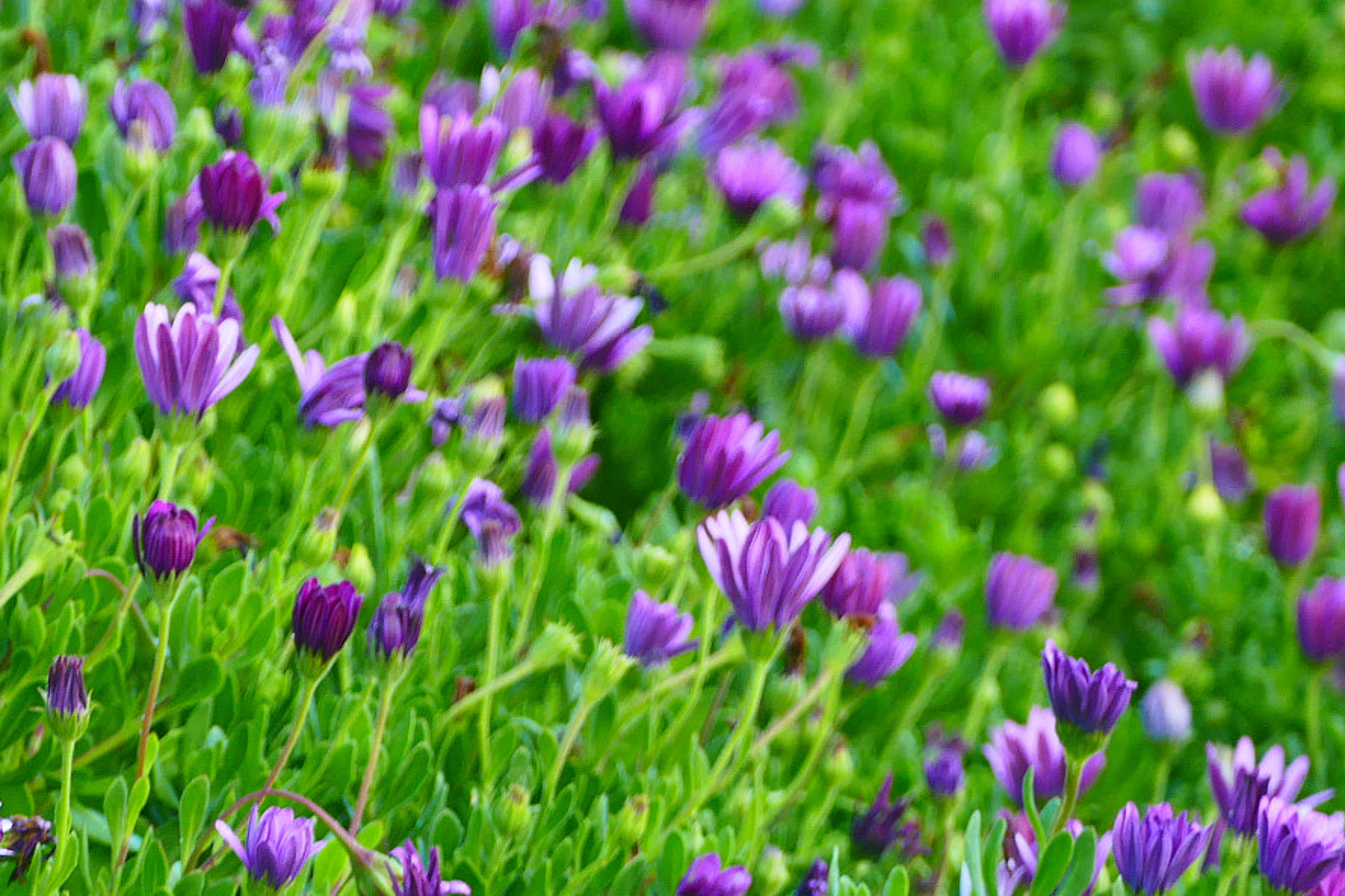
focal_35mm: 719
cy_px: 607
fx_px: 26856
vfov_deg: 1.9
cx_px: 458
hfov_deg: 2.9
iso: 200
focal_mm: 146
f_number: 4
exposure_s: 1/125
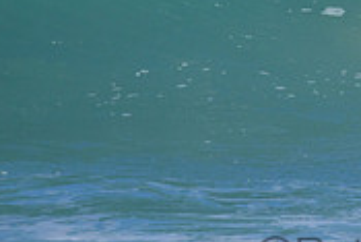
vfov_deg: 0.5
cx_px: 417
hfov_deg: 0.8
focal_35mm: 2656
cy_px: -88
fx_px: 26655
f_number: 11
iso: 1250
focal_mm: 800
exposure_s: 1/2000
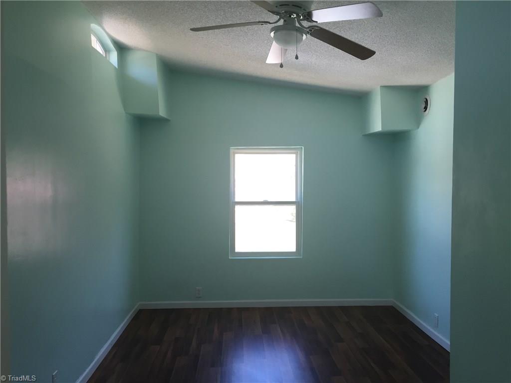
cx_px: 256
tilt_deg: +0.8
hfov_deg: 61.7
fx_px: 428
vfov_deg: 48.2
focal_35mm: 29
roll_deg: -0.1
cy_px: 192
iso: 32
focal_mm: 4.15
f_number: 2.2
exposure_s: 1/40
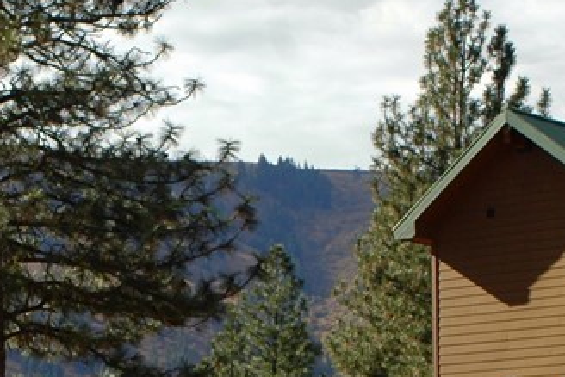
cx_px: 220
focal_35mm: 139
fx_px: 2182
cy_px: 301
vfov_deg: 9.9
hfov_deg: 14.7
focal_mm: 28
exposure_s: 1/200
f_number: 7.1
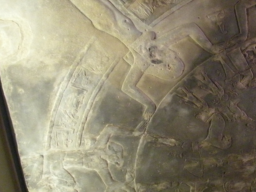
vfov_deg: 24.0
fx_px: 451
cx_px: 259
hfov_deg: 29.5
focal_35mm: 61
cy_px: 118
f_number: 2.8
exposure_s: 1/49.6
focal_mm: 4.7
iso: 400
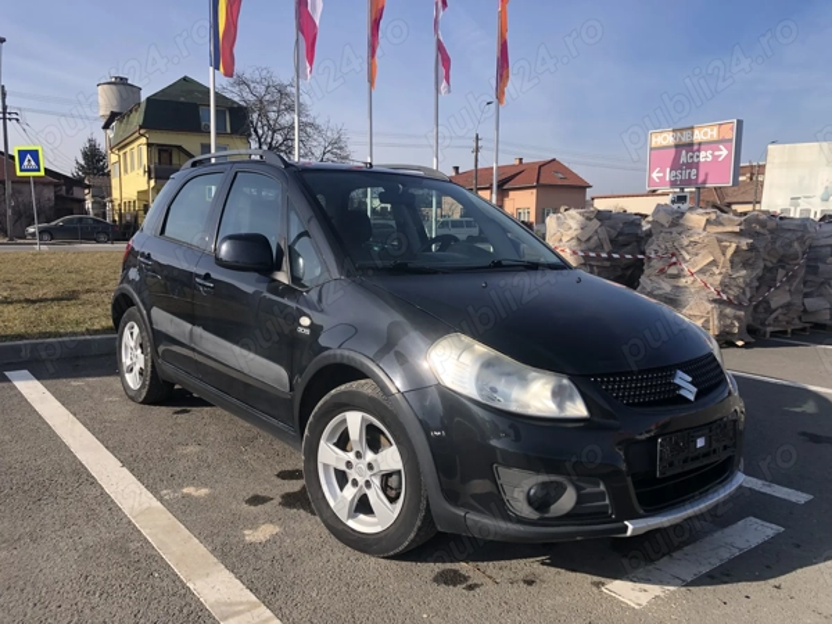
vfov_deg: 49.7
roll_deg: -0.2
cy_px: 312
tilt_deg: -6.9
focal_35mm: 28
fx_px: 673
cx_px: 416
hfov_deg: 63.4
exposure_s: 1/1297
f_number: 1.8
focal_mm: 3.99
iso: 20
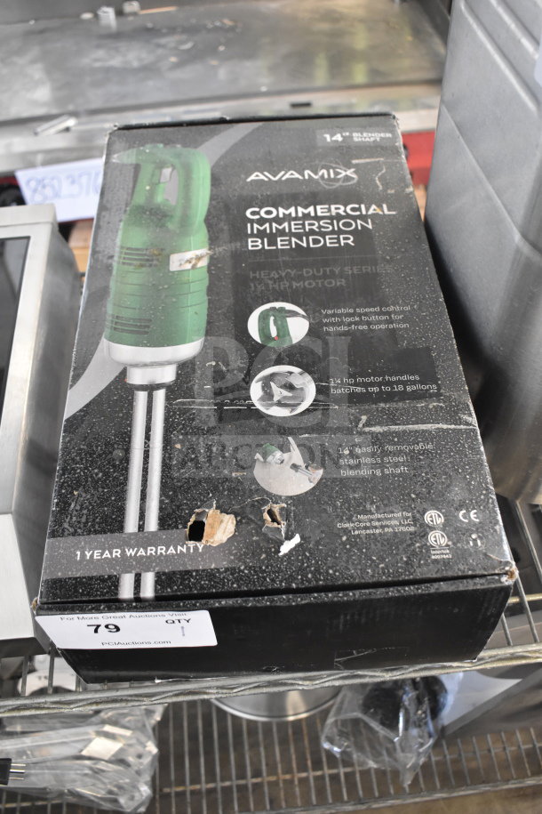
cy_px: 407
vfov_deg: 57.2
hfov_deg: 40.0
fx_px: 745
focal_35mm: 33
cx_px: 271
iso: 2200
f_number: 3.8
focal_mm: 22
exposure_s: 1/40
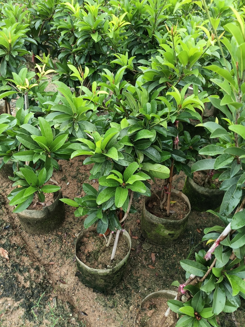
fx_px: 255
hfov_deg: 51.3
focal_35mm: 27
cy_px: 164
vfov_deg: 65.3
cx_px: 122
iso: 50
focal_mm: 3.61
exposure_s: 1/255
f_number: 1.8
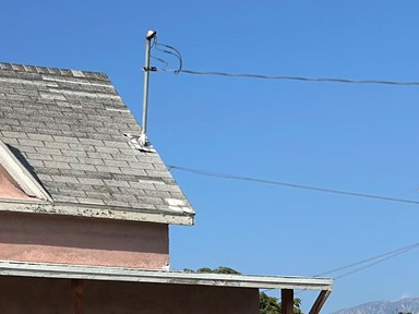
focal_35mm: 128
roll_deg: -0.3
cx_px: -76
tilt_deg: +5.5
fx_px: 1549
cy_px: 319
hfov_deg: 14.9
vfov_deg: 11.5
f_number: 1.78
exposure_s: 1/7092
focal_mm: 6.86
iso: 100
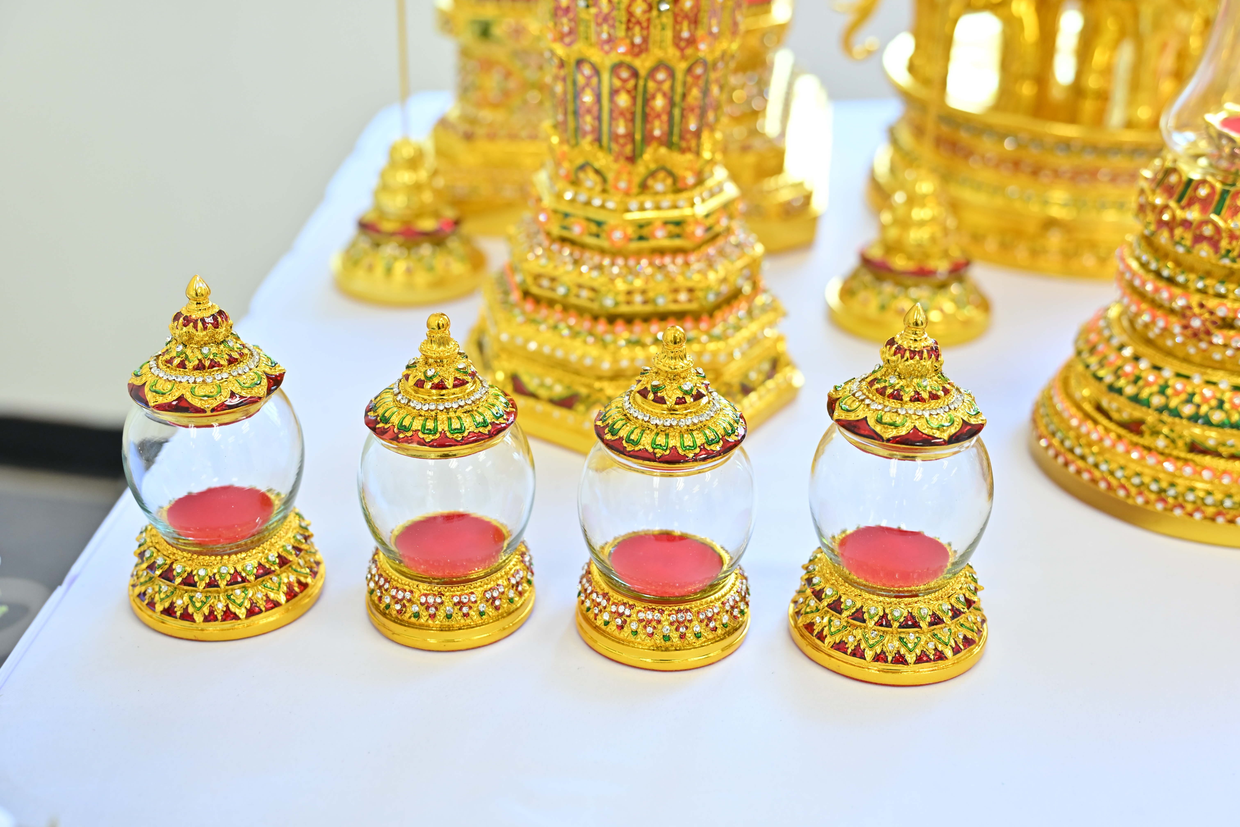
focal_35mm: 46
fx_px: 1584
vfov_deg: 29.2
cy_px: 414
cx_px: 620
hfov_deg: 42.7
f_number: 4
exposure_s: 1/200
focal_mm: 46
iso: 1250
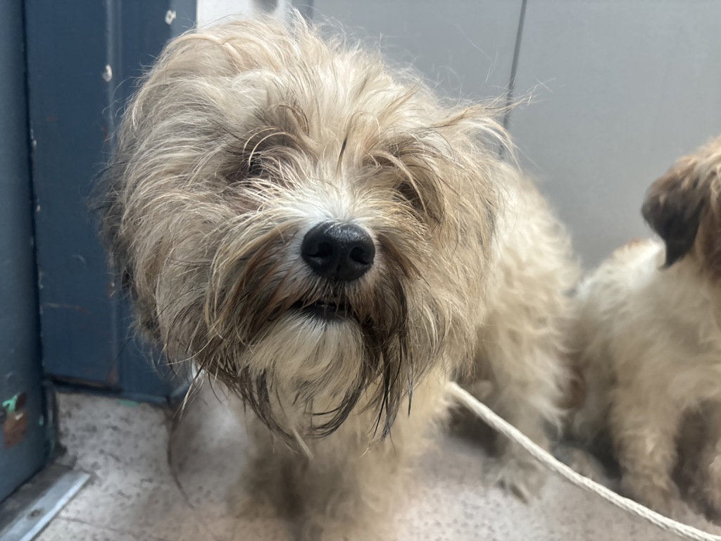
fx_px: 542
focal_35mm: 26
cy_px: 270
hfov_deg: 67.3
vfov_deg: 53.1
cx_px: 360
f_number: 1.6
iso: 200
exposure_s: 1/60
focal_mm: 5.96
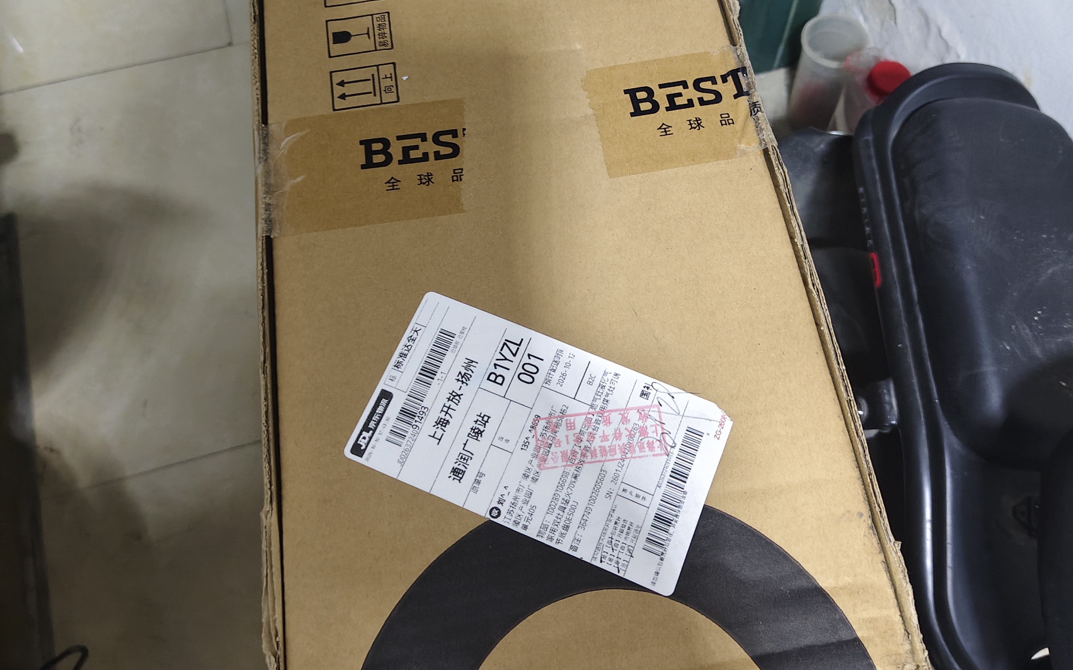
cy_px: 243
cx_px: 541
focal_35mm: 33
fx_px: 965
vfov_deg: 38.0
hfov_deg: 58.1
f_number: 1.88
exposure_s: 1/50
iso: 1443
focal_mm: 5.56
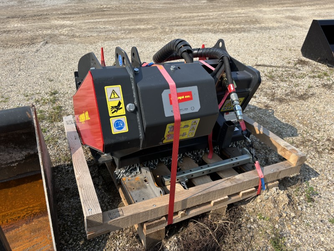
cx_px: 167
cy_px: 126
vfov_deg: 53.1
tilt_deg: -31.8
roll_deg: -1.2
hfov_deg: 67.3
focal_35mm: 26
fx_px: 251
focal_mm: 5.96
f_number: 1.6
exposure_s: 1/1984
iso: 50
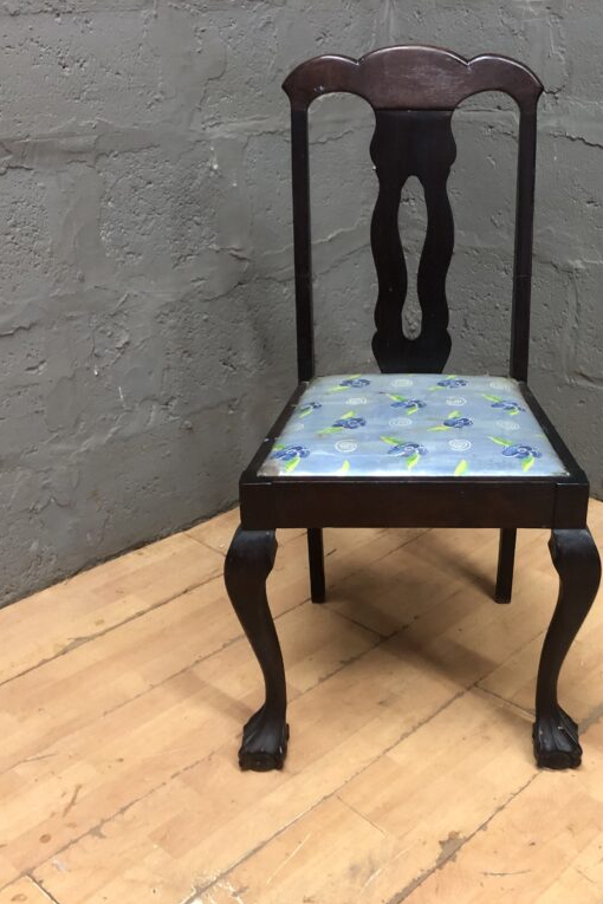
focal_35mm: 39
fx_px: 980
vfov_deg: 49.6
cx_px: 417
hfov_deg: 33.8
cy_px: 453
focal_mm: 3.99
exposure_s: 1/13
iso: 100
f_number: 1.8
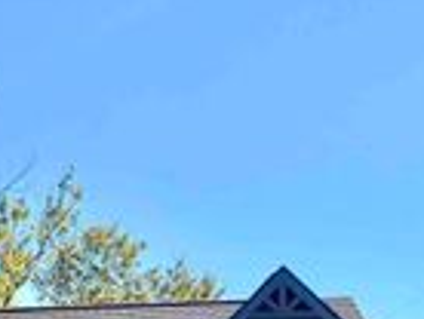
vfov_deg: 14.1
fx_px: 1153
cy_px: 563
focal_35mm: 94
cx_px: -114
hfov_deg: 19.4
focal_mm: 5.96
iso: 50
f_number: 1.6
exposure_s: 1/2865
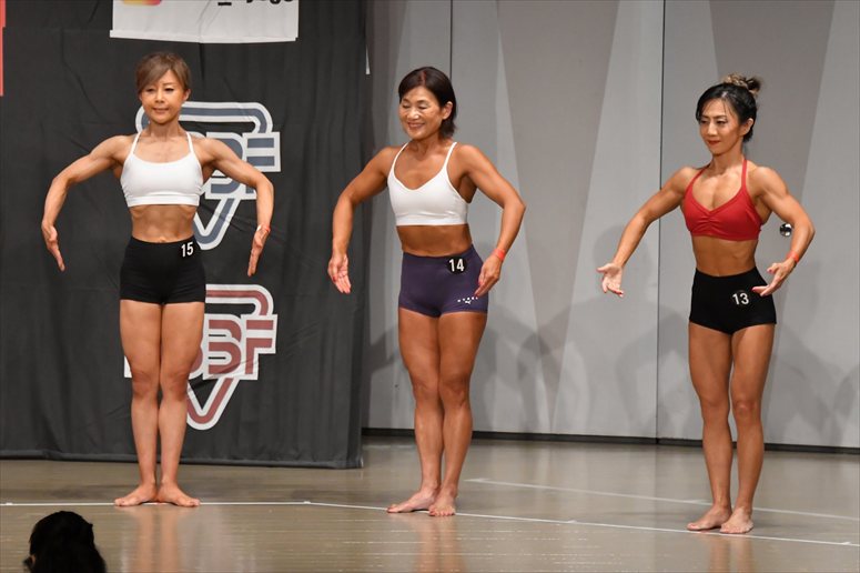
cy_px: 286
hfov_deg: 9.2
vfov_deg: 6.1
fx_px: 5372
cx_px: 430
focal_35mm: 225
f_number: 5.6
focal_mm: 150
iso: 5000
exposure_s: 1/400
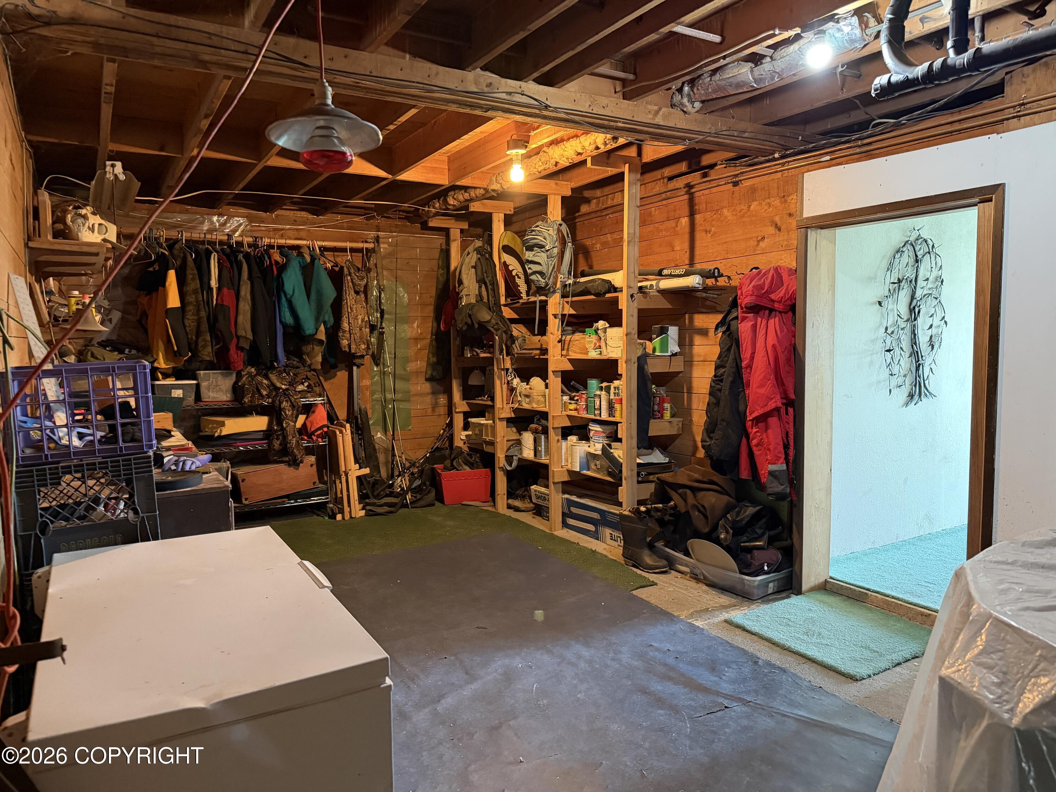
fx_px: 732
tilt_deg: -4.1
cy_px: 396
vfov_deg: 56.8
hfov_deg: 71.6
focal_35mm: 24
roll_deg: +1.5
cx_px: 528
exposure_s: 1/40
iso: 800
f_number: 1.78
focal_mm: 6.76
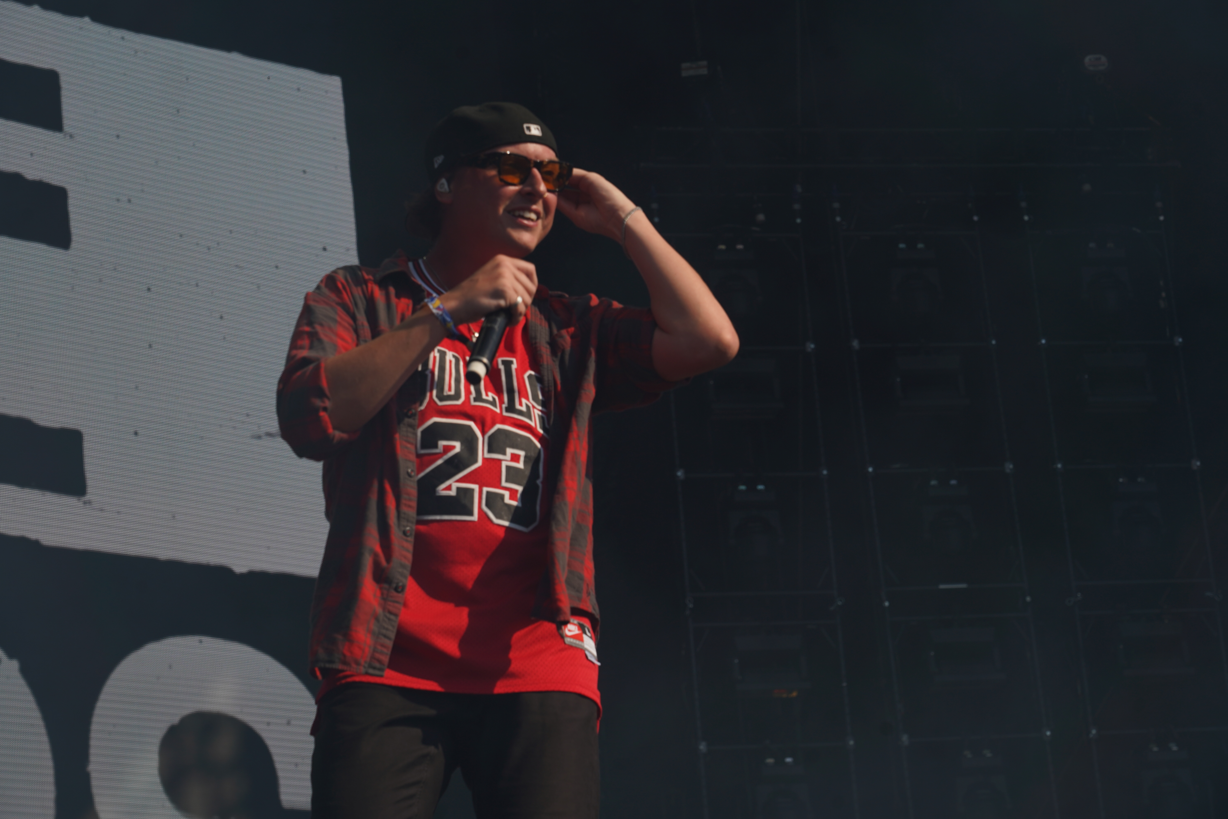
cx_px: 614
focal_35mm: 105
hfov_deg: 19.5
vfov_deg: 13.0
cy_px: 410
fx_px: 3581
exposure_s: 1/640
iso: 100
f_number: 8
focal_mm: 105
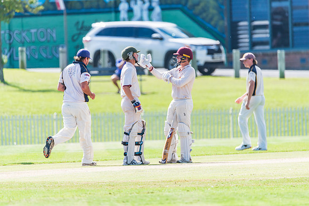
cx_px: 154
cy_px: 103
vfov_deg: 2.3
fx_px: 5151
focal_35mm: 600
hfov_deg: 3.4
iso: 640
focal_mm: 600
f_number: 6.3
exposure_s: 1/2000
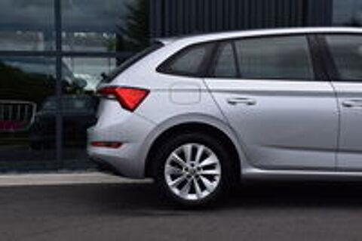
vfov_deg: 17.5
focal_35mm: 78
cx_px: 181
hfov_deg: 26.0
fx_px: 784
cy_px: 120
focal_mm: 52
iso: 400
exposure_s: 1/320
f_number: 10
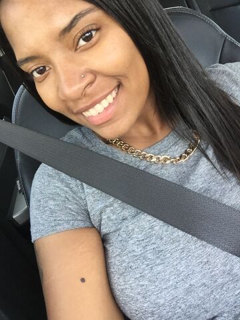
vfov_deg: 58.4
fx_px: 287
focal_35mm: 31
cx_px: 120
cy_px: 160
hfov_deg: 45.4
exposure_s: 1/60
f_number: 2.2
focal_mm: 2.65
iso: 32
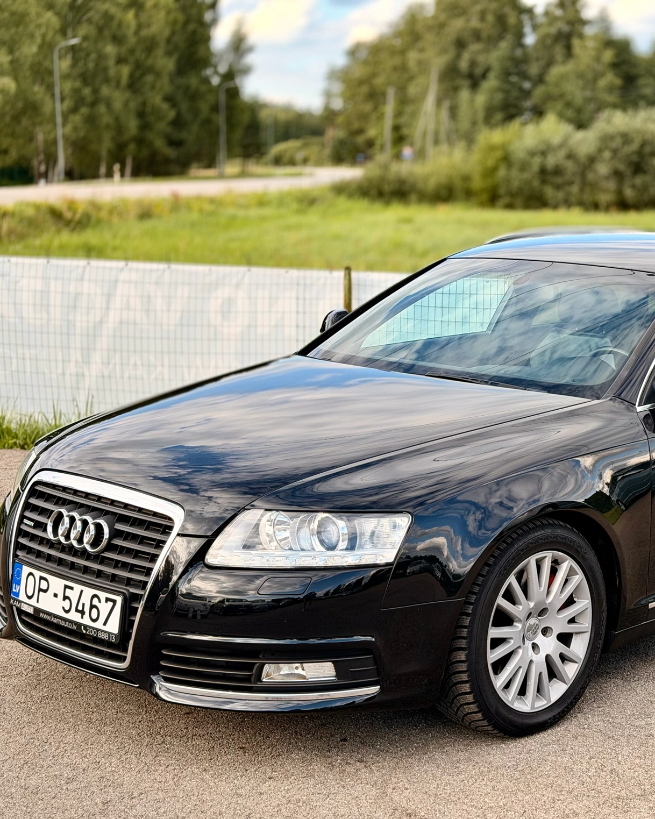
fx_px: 1527
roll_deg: -1.3
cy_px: 412
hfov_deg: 23.9
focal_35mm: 63
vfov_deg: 30.0
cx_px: 507
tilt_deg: -10.1
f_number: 1.78
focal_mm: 6.76
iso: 64
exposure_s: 1/1222
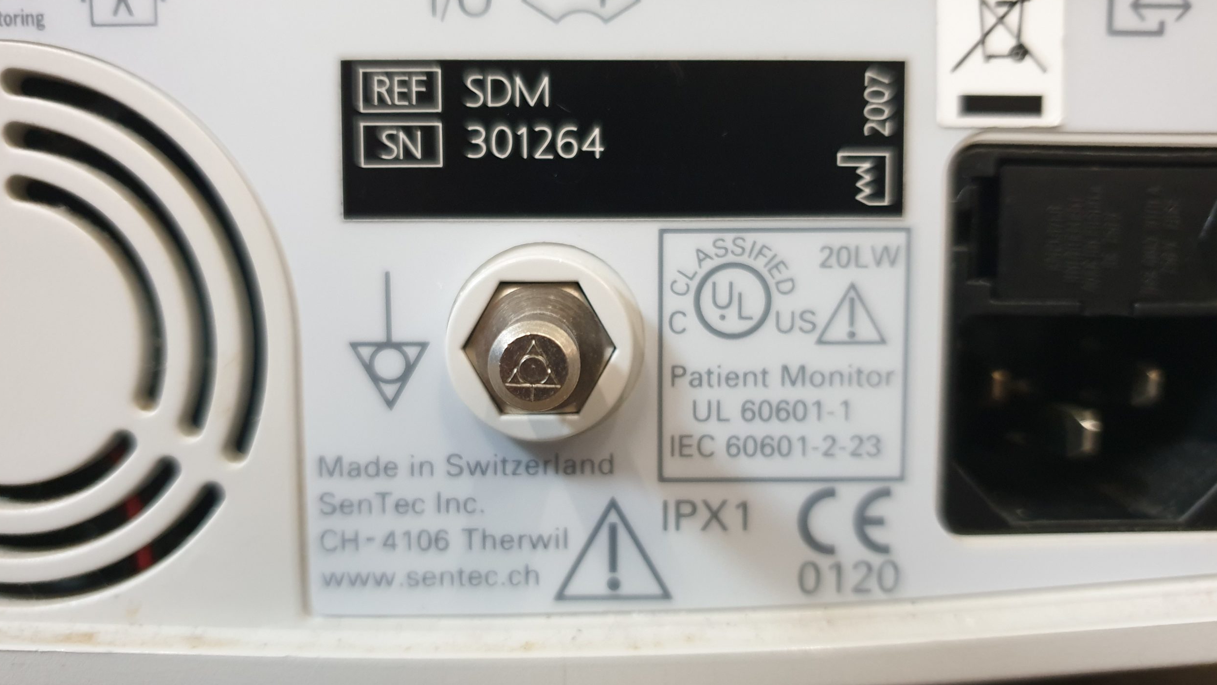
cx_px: 609
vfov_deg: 40.2
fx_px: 936
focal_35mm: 29
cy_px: 352
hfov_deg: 66.1
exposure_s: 1/50
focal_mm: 4.3
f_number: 1.5
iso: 400
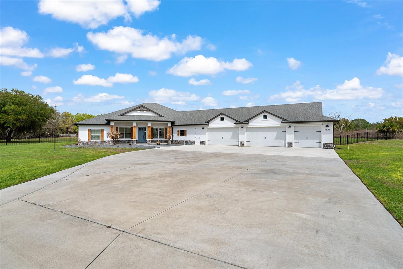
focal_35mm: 18
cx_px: 202
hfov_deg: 90.0
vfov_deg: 67.4
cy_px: 134
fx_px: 201
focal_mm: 18
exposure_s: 1/200
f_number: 8
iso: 200
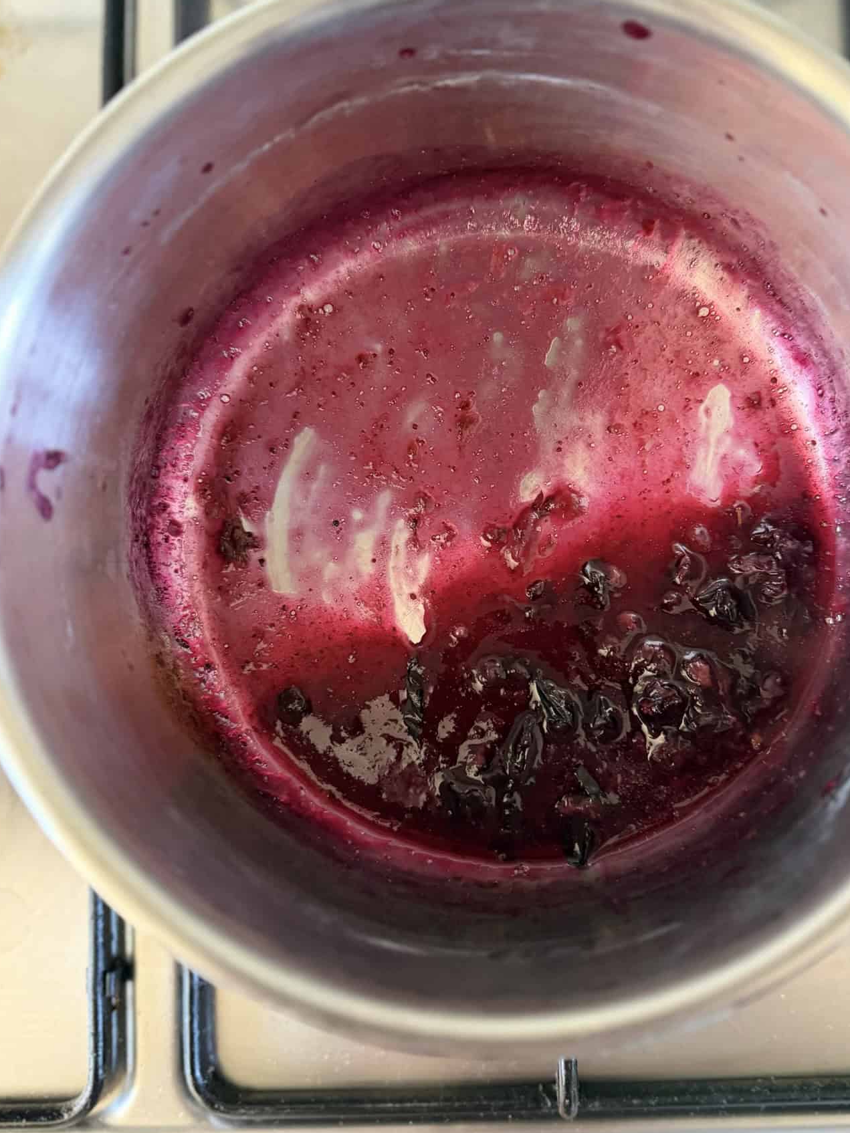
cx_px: 504
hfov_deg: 48.0
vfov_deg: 61.7
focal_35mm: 29
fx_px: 950
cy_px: 561
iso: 800
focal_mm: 6.8
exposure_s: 1/43
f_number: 1.8
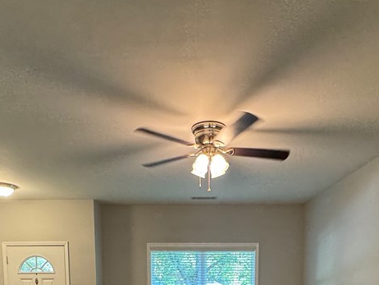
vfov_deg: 38.2
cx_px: 193
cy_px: 310
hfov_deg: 58.3
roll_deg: -0.6
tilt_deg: -6.9
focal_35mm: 31
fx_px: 340
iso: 250
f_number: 2.2
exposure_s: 1/60
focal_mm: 2.22
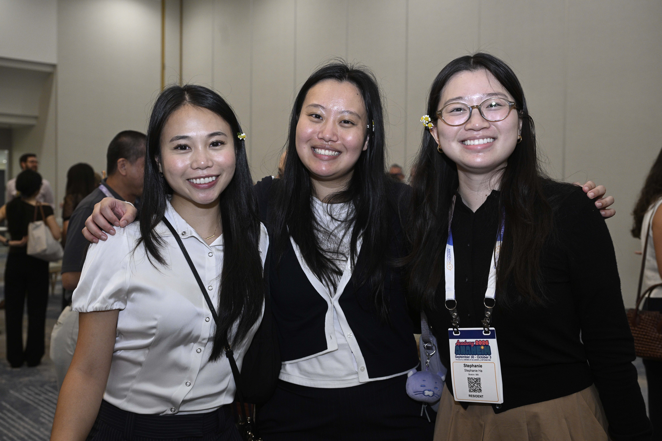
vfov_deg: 34.2
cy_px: 220
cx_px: 331
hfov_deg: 49.6
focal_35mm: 39
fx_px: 717
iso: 1600
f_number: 5
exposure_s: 1/50
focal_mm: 39
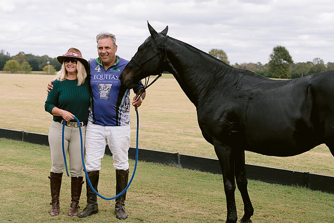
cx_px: 155
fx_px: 529
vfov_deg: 23.8
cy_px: 117
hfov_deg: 35.0
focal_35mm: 57
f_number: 4
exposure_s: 1/1600
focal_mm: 50
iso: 200
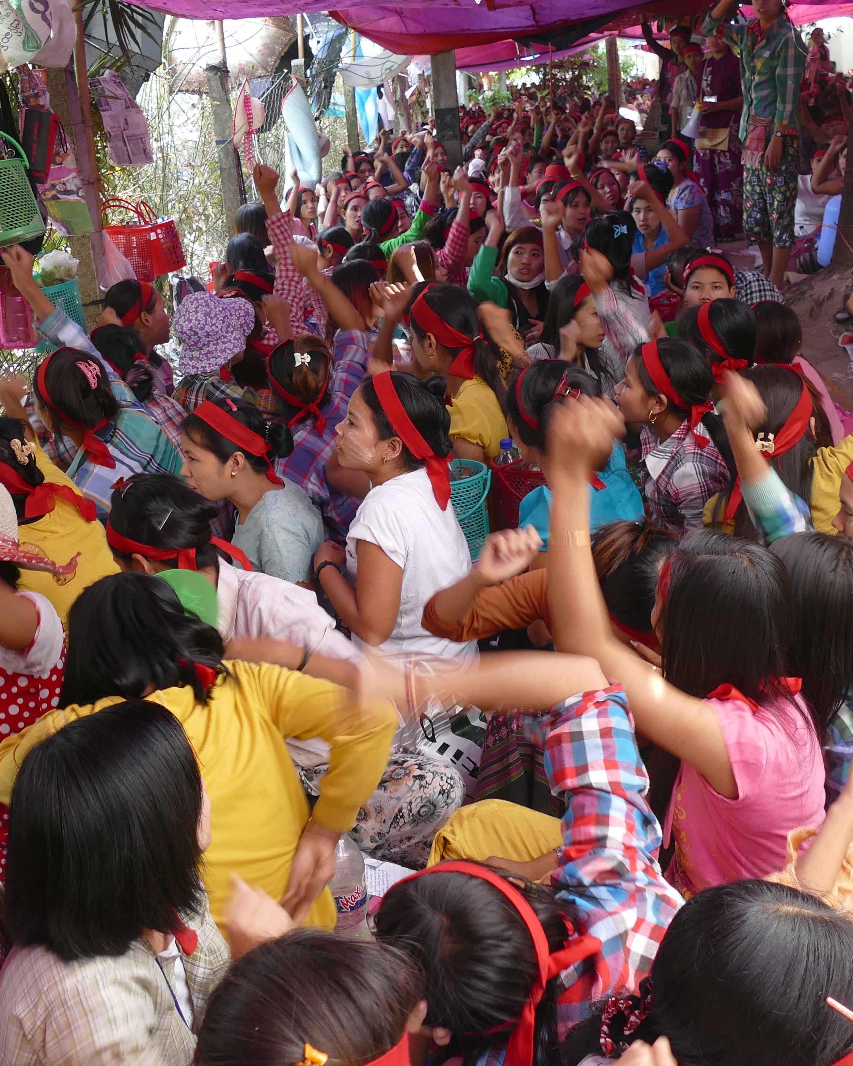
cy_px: 518
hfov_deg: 36.5
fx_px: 1294
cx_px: 459
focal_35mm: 41
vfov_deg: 44.8
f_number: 2.8
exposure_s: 1/60
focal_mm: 9.12
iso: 160
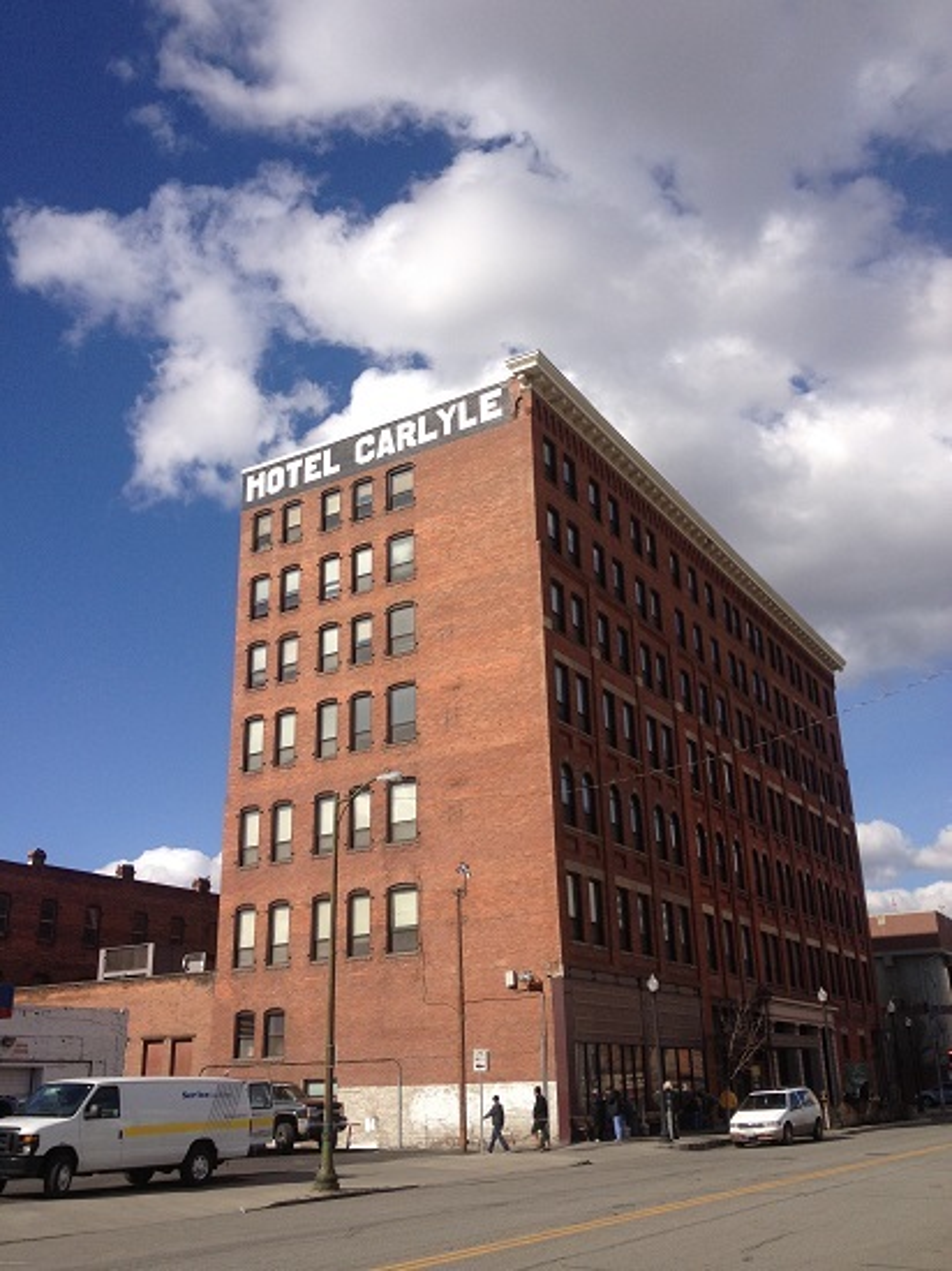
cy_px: 636
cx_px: 476
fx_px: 1284
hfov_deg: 40.7
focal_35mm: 35
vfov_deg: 52.6
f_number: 2.4
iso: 50
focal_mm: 4.28
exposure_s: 1/2304
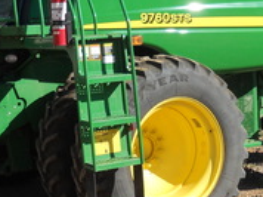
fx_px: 744
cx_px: 143
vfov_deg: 14.9
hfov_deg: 20.1
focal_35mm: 98
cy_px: 33
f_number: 3.5
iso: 80
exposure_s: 1/640
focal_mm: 5.8
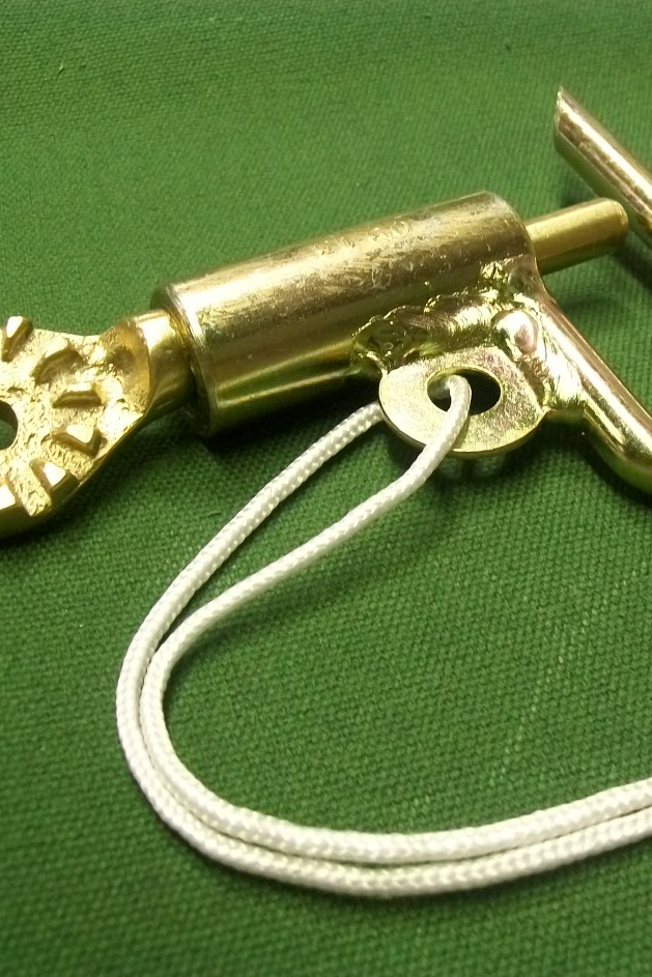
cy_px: 488
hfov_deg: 27.8
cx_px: 471
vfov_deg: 41.1
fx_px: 1303
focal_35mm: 48
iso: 160
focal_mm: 6.1
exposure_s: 1/20
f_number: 2.7
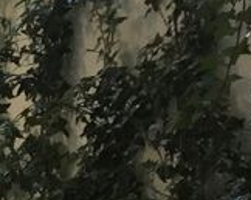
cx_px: -440
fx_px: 1298
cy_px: 295
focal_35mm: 175
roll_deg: +0.7
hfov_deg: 9.3
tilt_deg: -1.4
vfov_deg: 8.6
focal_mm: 4.15
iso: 200
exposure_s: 1/33
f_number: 2.2
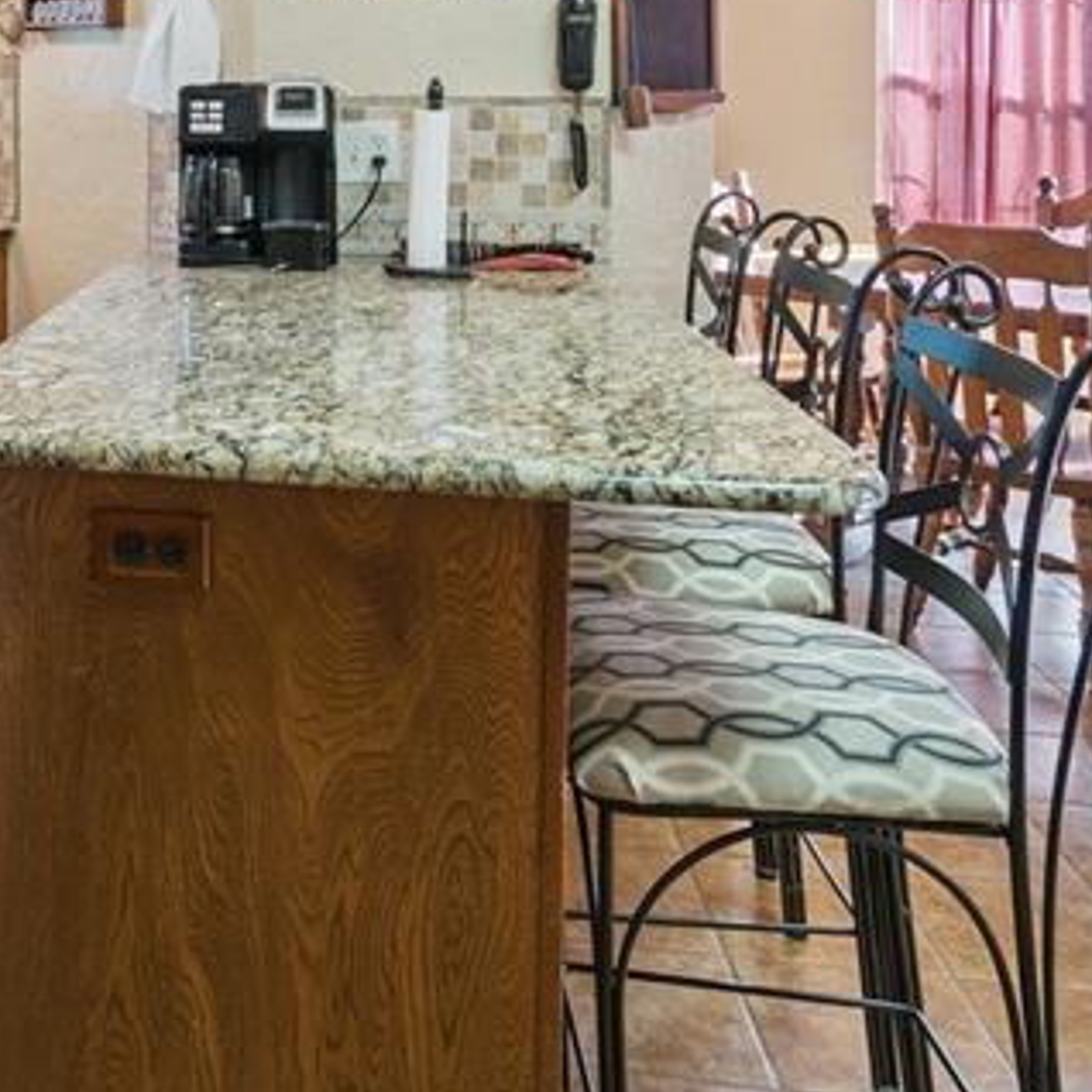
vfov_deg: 38.4
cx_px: 50
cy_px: 130
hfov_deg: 37.4
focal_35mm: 41
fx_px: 1463
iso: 200
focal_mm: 10
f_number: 6.3
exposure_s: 1/8
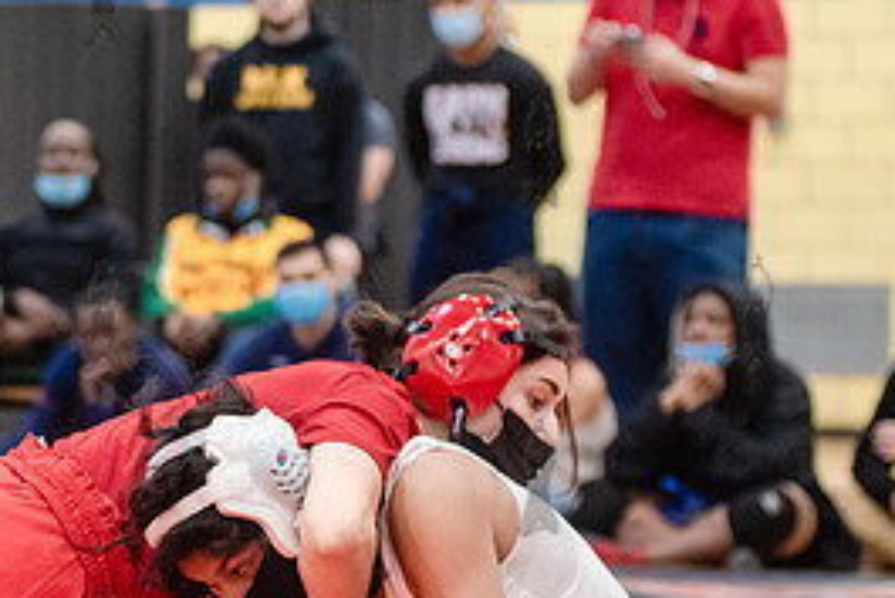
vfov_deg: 7.9
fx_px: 4353
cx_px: 101
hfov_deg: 11.7
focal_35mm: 175
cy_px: 313
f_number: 3.5
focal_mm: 80
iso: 4000
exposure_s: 1/320
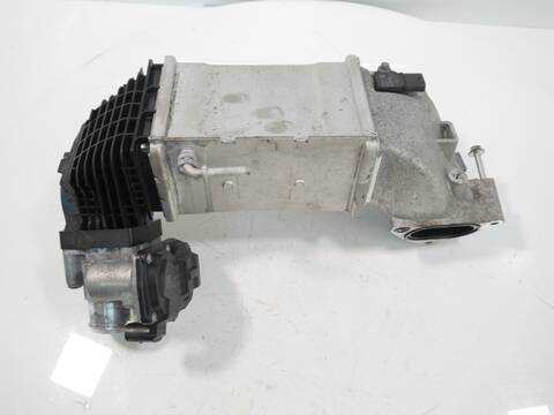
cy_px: 208
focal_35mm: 30
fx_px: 480
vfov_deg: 46.8
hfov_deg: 60.0
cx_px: 277
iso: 640
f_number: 3.6
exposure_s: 1/60
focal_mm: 15
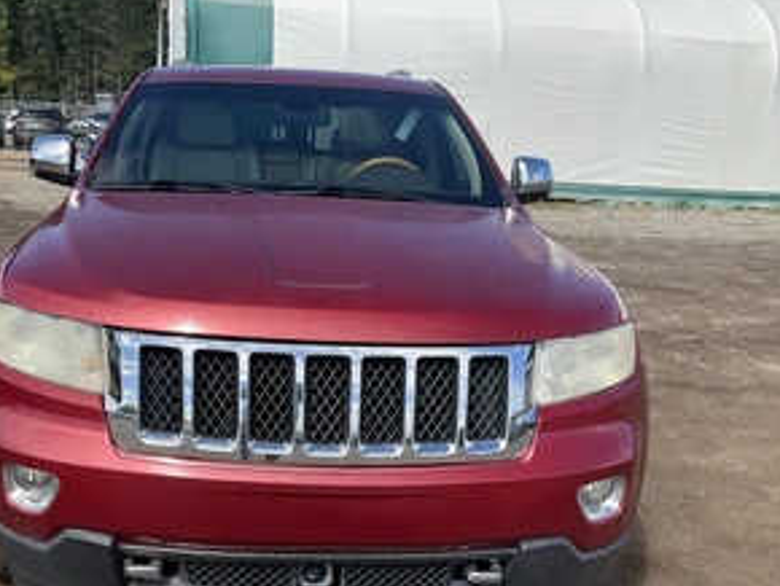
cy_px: 325
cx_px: 296
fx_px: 902
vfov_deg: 36.0
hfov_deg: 46.4
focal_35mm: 40
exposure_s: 1/1221
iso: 25
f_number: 1.8
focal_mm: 3
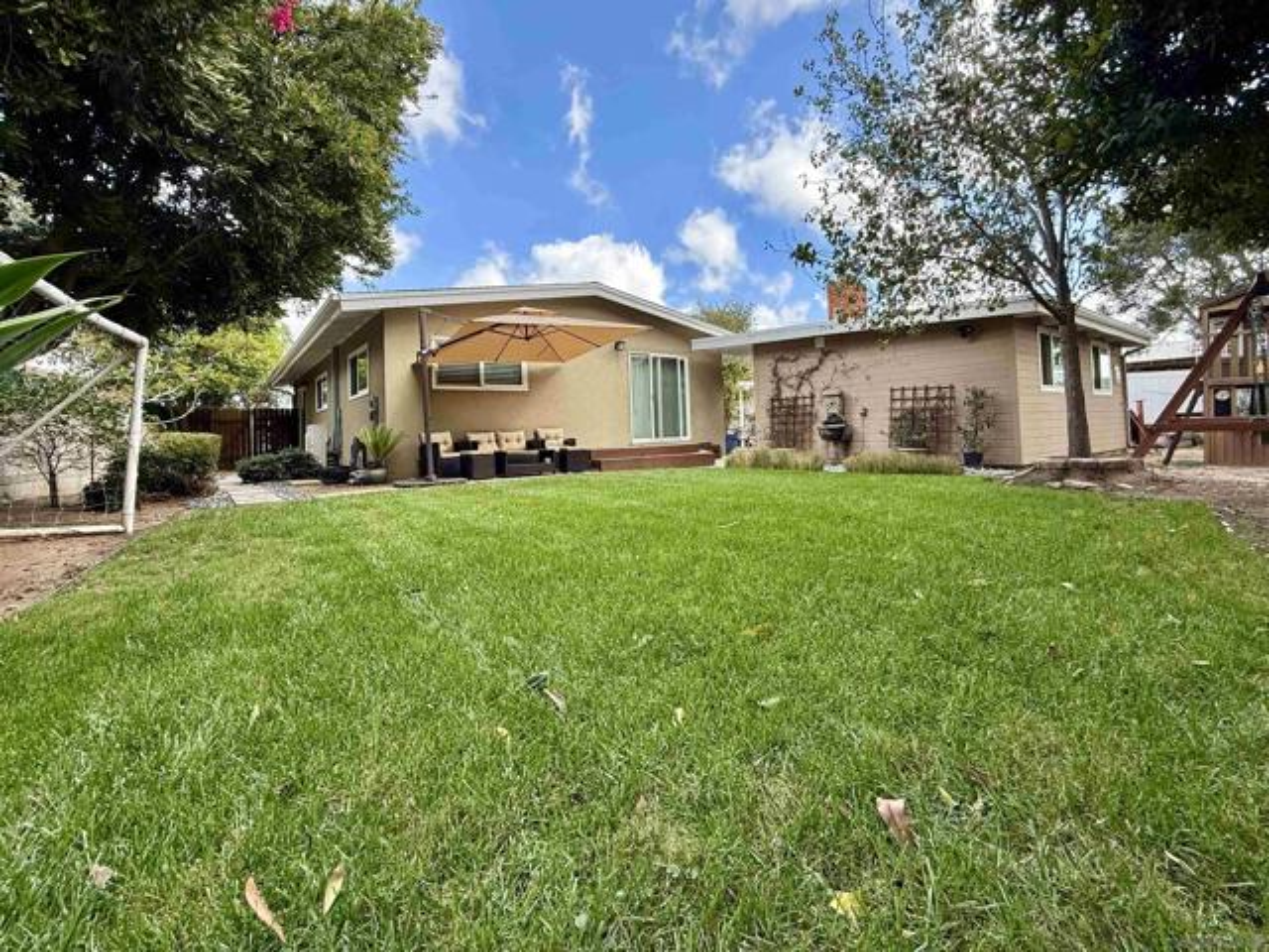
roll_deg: +2.4
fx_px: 513
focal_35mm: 14
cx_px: 634
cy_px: 476
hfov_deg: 102.1
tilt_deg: -3.4
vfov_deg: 85.7
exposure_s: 1/479
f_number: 2.2
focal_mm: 2.22
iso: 64
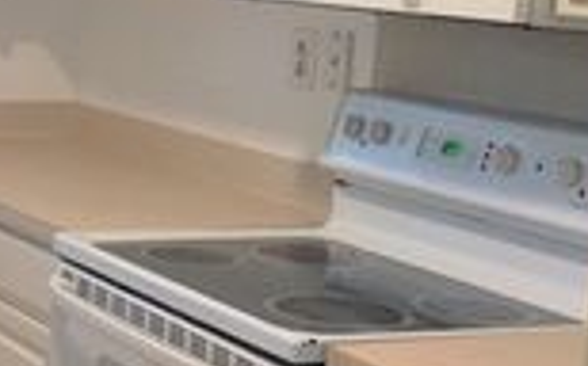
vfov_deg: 13.0
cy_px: 135
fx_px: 1601
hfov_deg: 19.2
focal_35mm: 100
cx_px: -187
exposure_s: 1/30
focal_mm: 4.15
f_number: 2.2
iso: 80
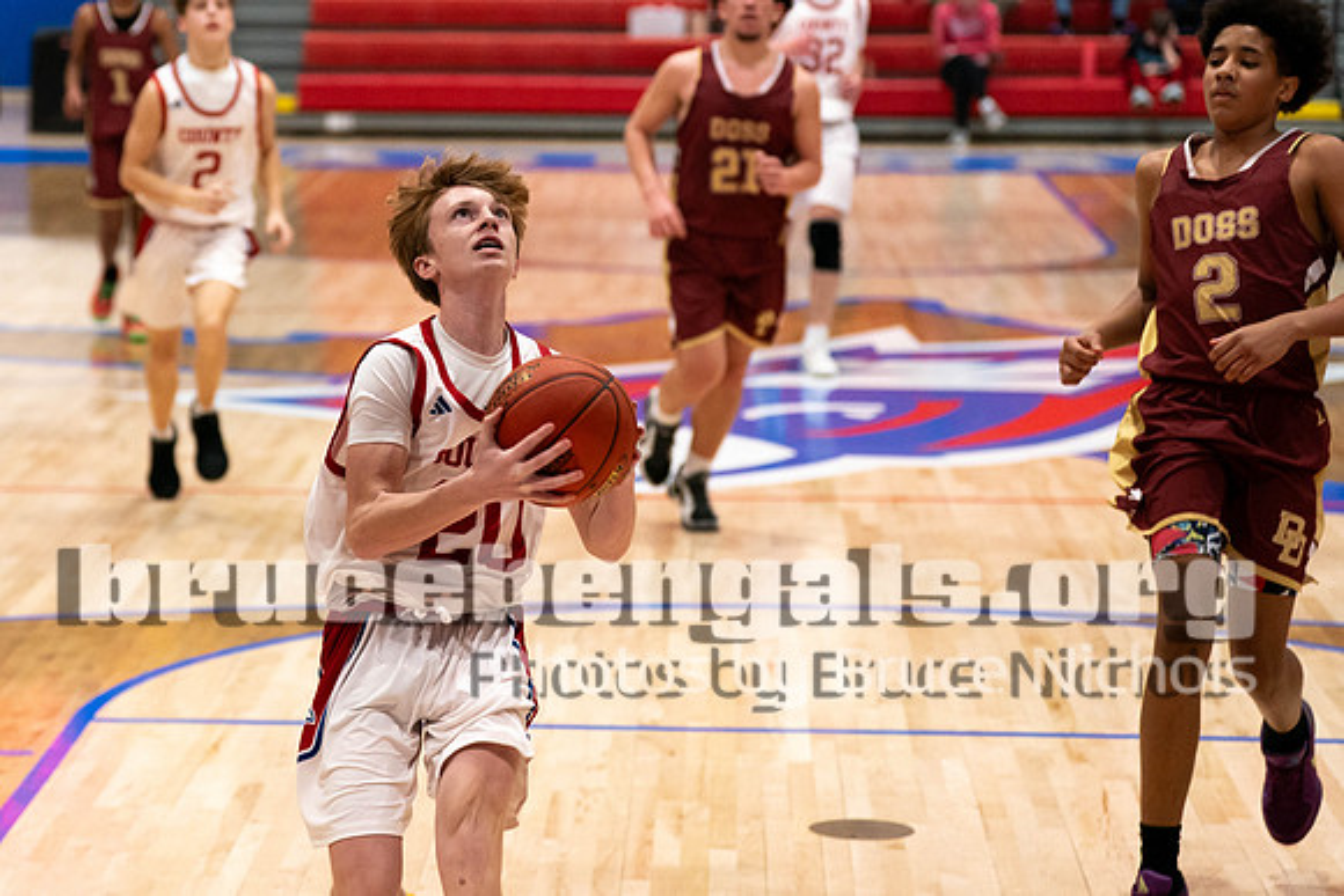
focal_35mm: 118
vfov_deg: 11.6
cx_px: 446
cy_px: 299
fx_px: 4423
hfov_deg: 17.2
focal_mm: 87
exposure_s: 1/1000
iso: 3200
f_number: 2.8
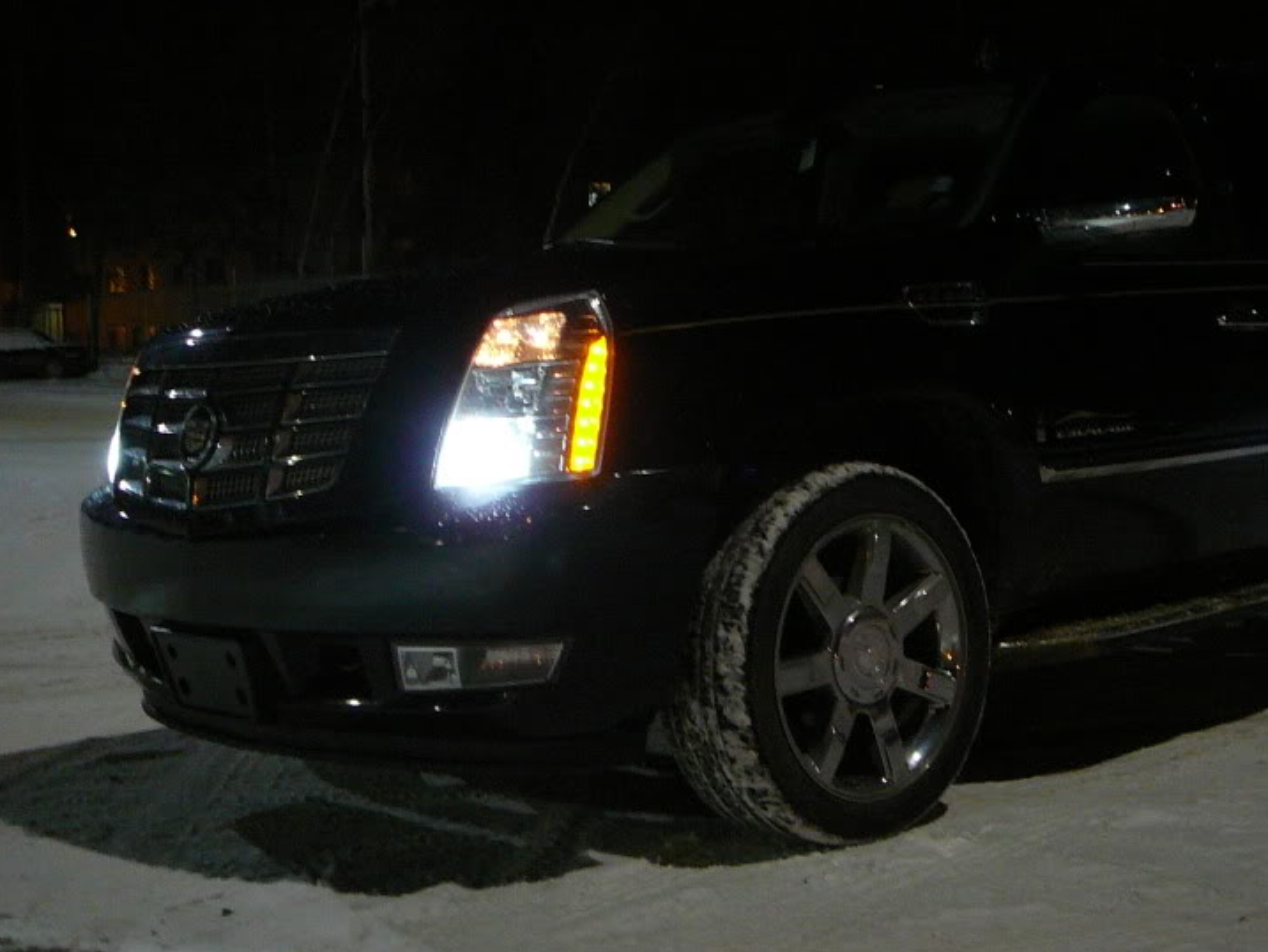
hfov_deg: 37.5
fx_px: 1832
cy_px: 506
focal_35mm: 50
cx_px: 900
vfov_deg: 29.1
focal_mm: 5.2
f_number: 2.8
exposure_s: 1/8
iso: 200
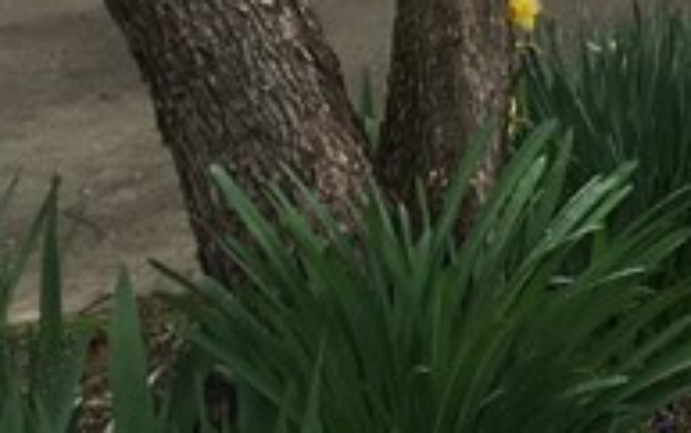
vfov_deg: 7.7
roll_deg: -0.1
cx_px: 1740
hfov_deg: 10.7
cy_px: -440
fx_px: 3072
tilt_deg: -3.7
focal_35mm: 163
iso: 25
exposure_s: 1/315
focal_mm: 4.15
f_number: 2.2
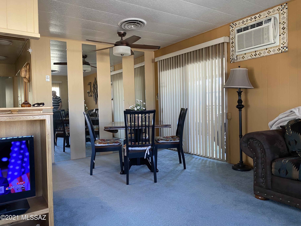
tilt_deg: -0.6
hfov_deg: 67.3
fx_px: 226
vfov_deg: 53.1
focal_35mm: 26
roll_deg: +1.7
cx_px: 150
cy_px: 113
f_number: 1.8
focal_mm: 4.25
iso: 125
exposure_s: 1/60
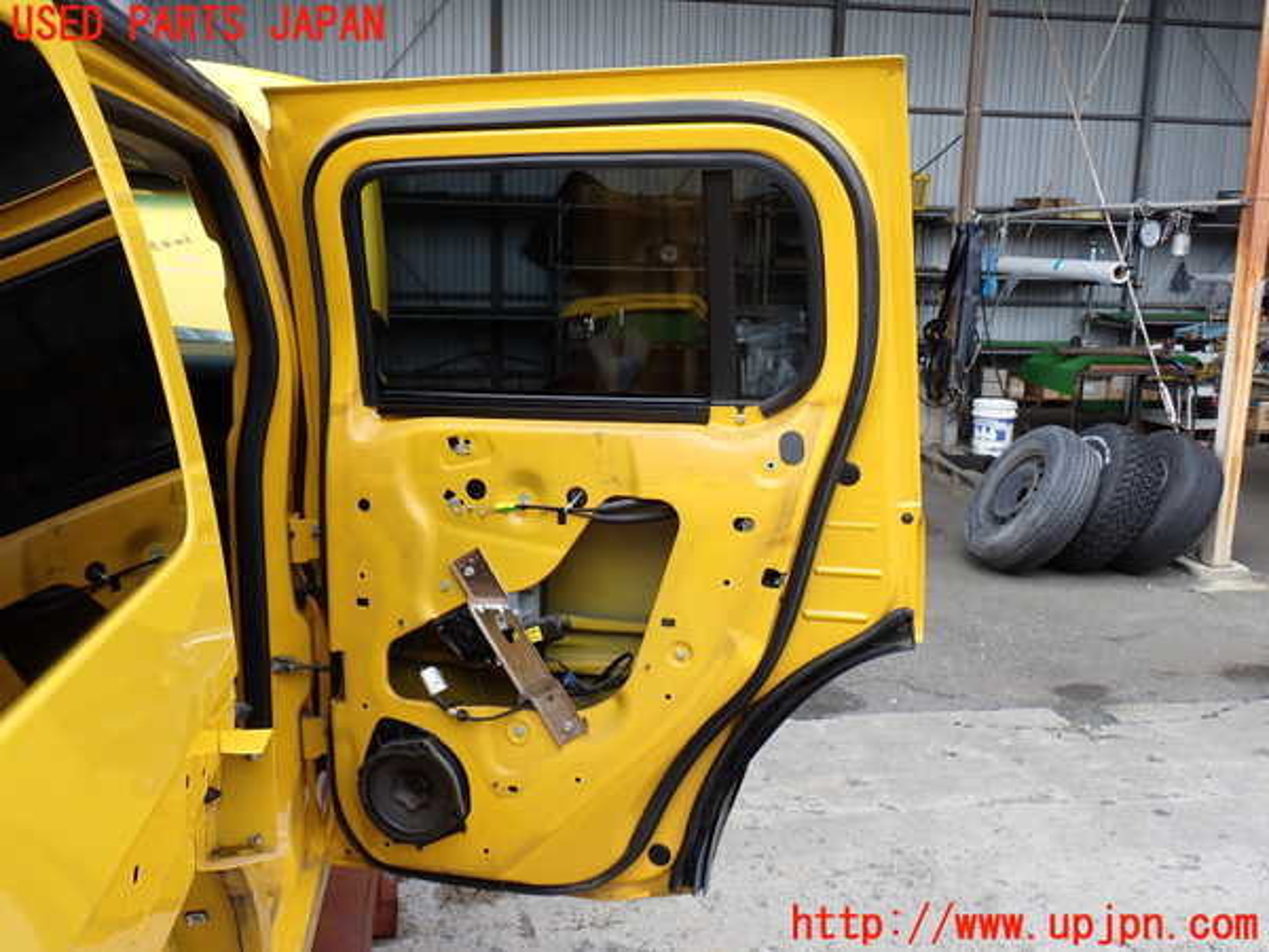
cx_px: 634
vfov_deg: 44.2
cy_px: 476
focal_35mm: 32
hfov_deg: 56.8
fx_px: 1173
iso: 100
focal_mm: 5.79
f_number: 3.2
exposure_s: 1/250
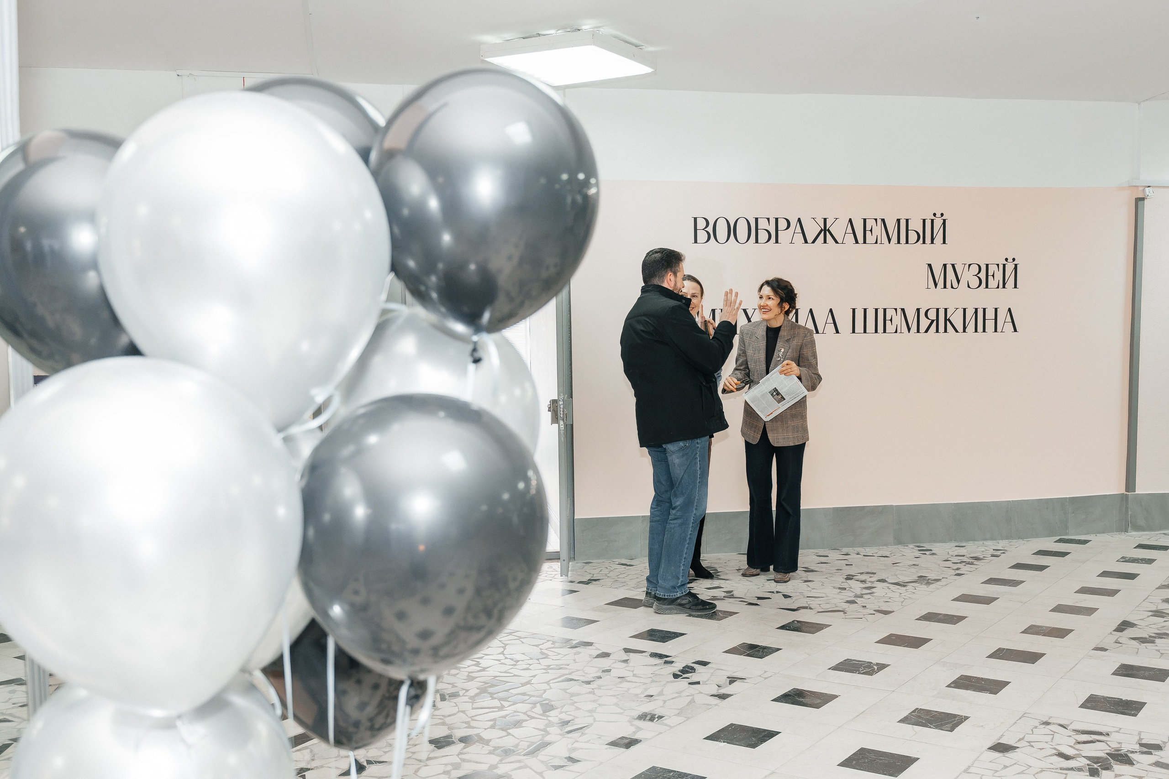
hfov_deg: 53.0
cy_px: 430
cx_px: 669
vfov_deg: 36.9
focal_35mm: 36
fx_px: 1167
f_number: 4
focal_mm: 27
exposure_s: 1/250
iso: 3200
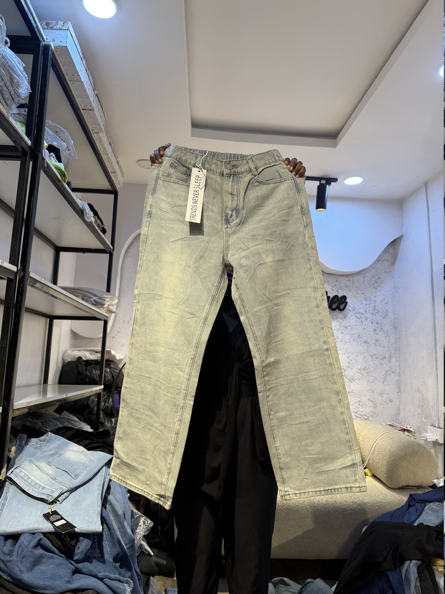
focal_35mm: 24
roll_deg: -2.0
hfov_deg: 56.8
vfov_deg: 71.6
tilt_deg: +9.5
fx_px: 411
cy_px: 297
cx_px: 222
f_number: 1.78
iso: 80
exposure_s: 1/100
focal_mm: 6.76
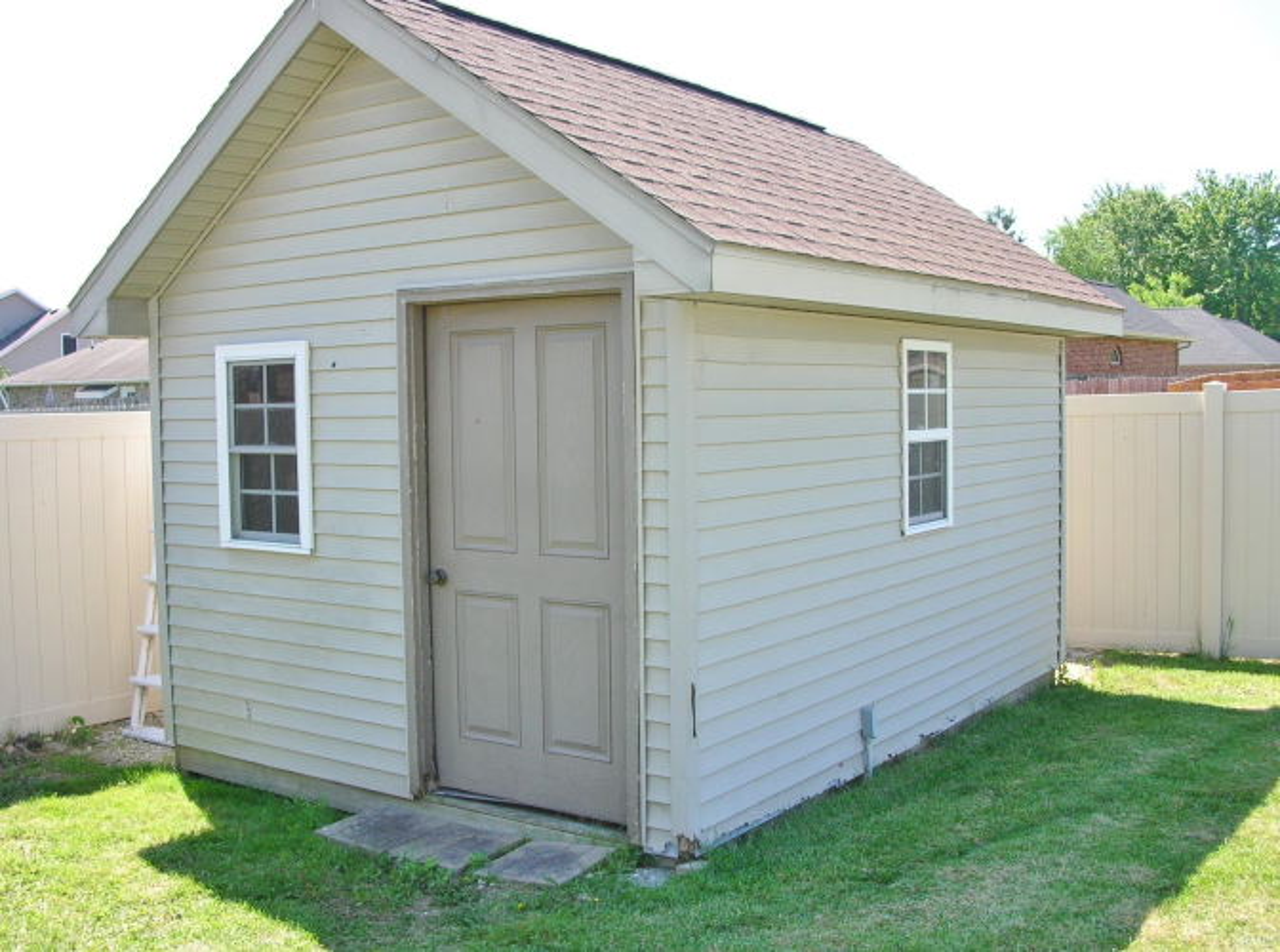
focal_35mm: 36
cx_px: 640
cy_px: 476
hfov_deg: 51.5
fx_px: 1327
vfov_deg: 39.5
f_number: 3.7
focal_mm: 6
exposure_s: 1/160
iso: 50
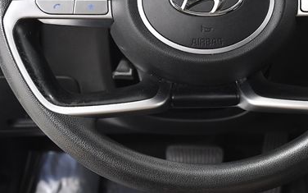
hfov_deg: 26.3
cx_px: 202
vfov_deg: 16.6
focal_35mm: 78
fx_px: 655
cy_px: 48
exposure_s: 1/60
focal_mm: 30
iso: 2000
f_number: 5.6
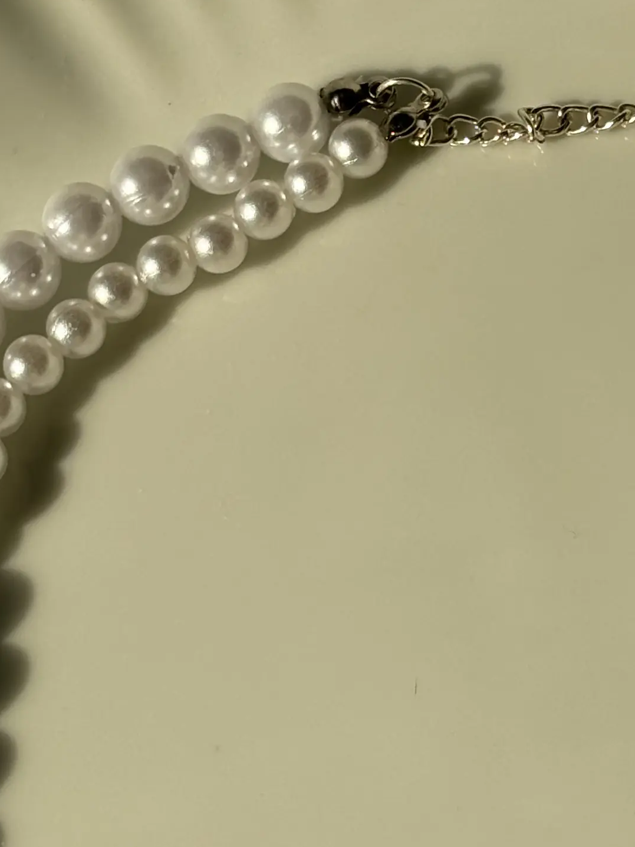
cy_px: 644
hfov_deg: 10.1
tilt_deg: -70.7
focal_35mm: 146
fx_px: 3571
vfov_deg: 13.5
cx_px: 453
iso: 40
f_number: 1.6
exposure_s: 1/2710
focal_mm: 5.96
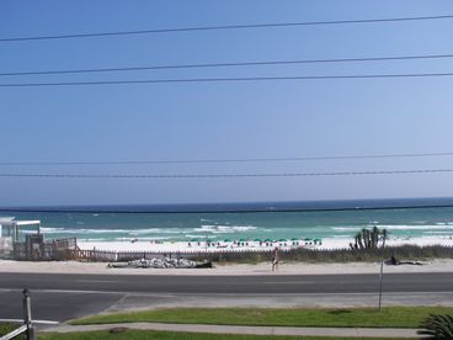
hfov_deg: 51.4
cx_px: 226
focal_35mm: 36
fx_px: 471
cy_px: 170
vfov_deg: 39.7
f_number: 5.6
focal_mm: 6
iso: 64
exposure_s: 1/640
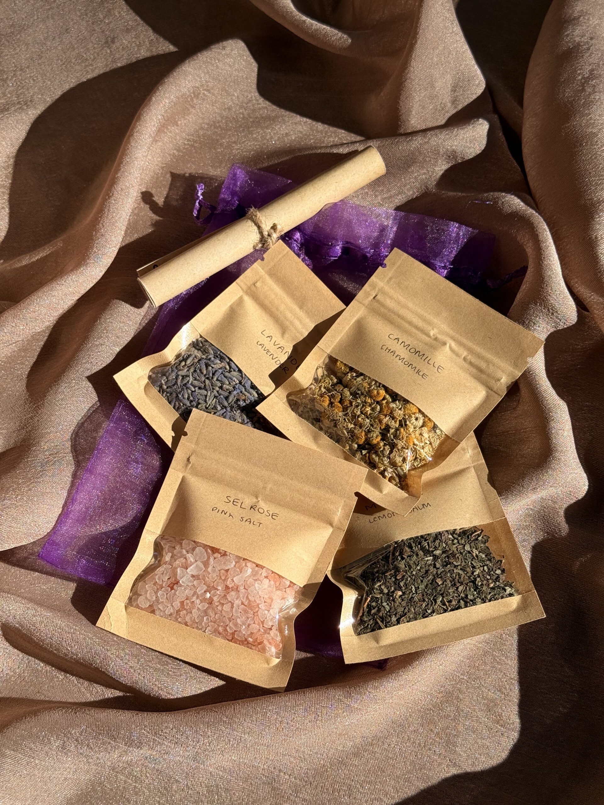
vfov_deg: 39.7
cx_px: 302
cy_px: 402
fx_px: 1117
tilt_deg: -66.4
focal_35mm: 48
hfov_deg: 30.3
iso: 64
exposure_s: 1/2146
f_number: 1.78
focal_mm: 6.76
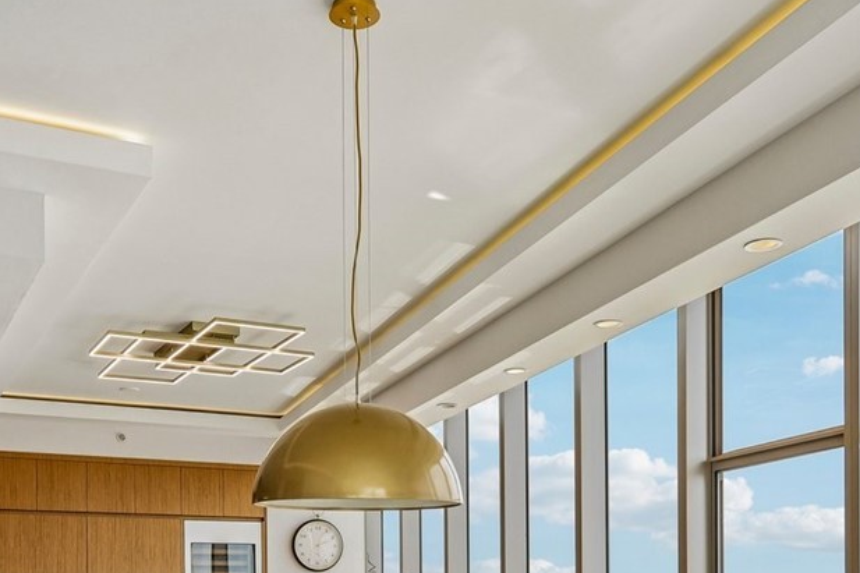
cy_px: 629
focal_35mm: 44
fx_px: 1051
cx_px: 391
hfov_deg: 44.5
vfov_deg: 27.8
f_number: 9
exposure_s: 1/125
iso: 200
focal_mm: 16
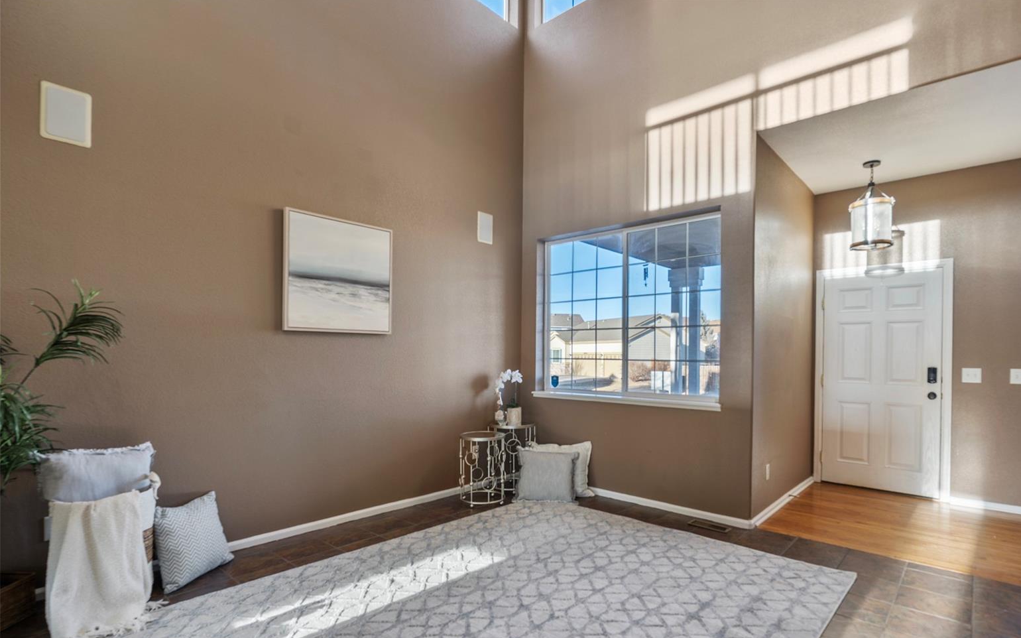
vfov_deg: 64.8
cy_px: 351
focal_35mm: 18
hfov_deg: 91.1
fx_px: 501
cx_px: 530
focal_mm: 17
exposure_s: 1/8
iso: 100
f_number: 6.3
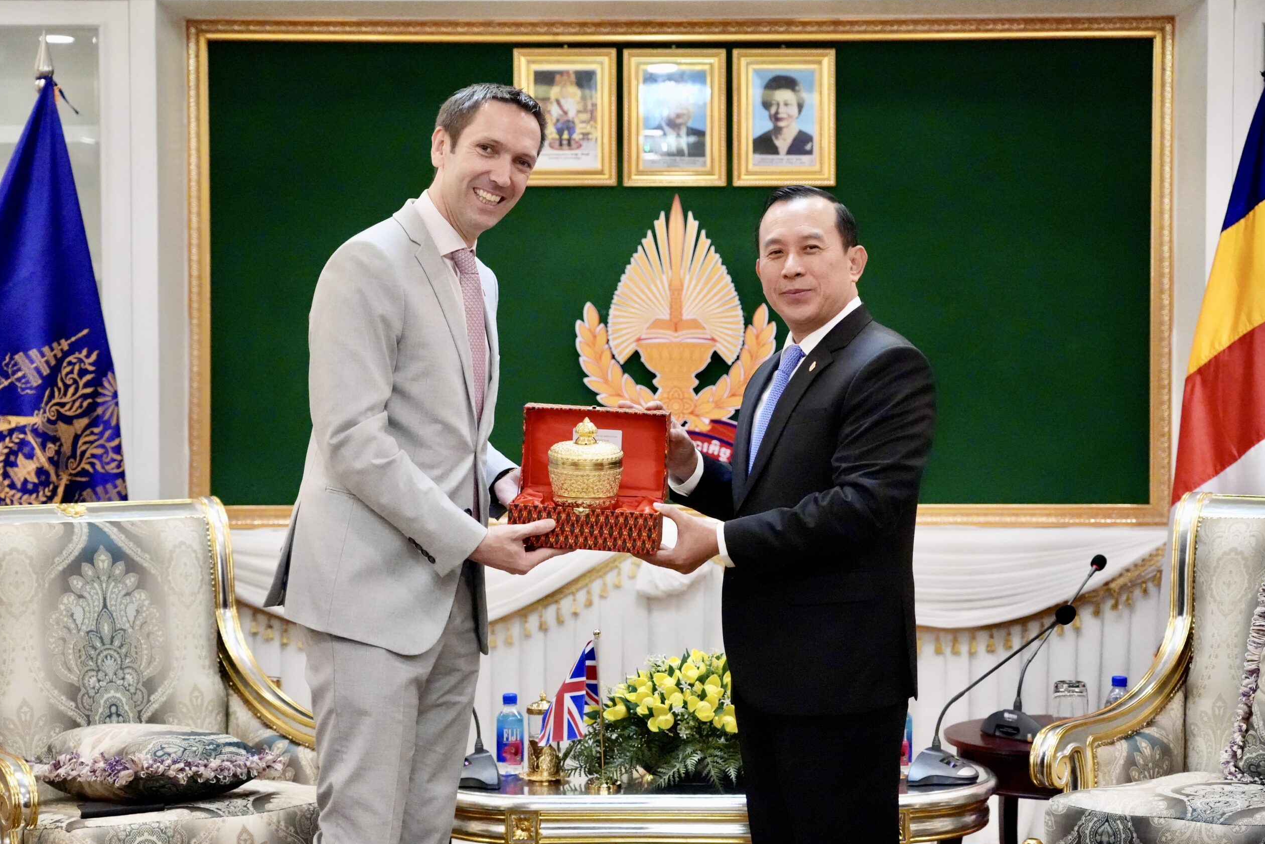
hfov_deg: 30.5
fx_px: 2319
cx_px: 626
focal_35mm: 66
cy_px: 426
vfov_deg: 20.6
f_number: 4.5
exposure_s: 1/1000
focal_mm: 65
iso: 20000
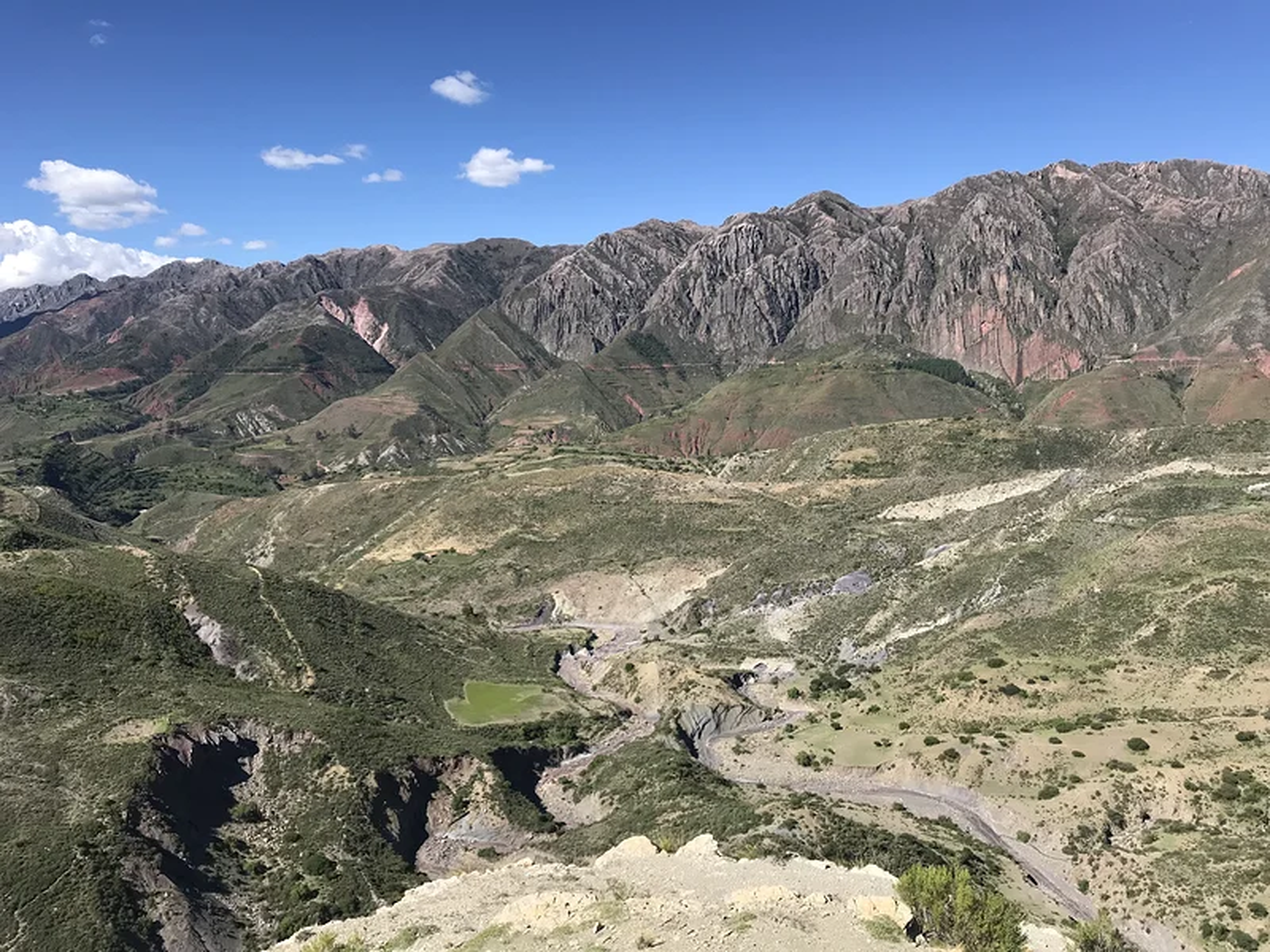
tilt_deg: -7.2
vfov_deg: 49.7
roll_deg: +1.7
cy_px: 476
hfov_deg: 63.4
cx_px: 635
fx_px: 1027
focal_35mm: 28
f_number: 1.8
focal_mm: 3.99
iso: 20
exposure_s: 1/2179
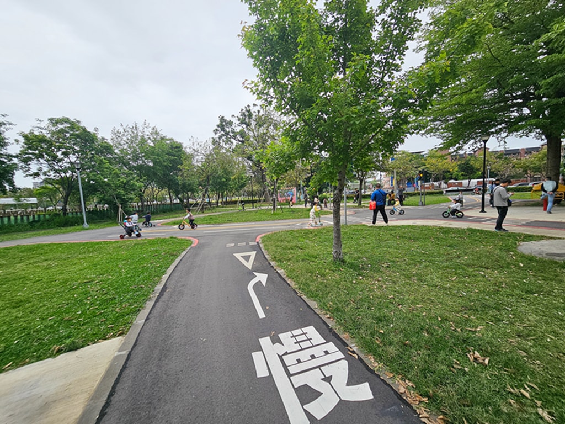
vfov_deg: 89.9
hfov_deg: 106.2
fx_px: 212
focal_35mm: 13
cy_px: 212
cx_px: 282
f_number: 2.2
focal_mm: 2.2
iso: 50
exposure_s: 1/1384
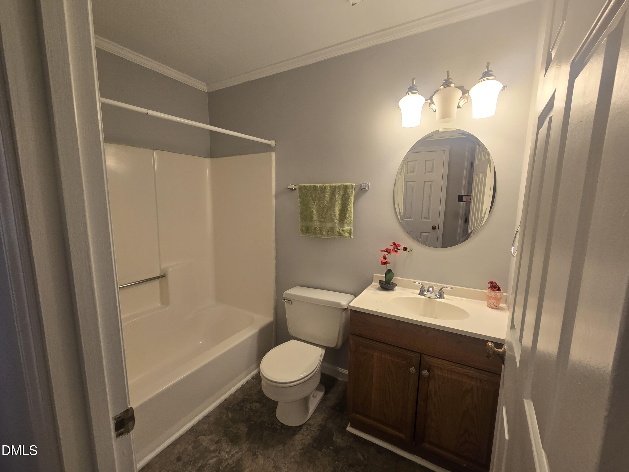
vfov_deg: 89.9
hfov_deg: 106.2
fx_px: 236
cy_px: 236
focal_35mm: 13
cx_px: 314
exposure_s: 1/60
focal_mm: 2.2
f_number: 2.2
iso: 125
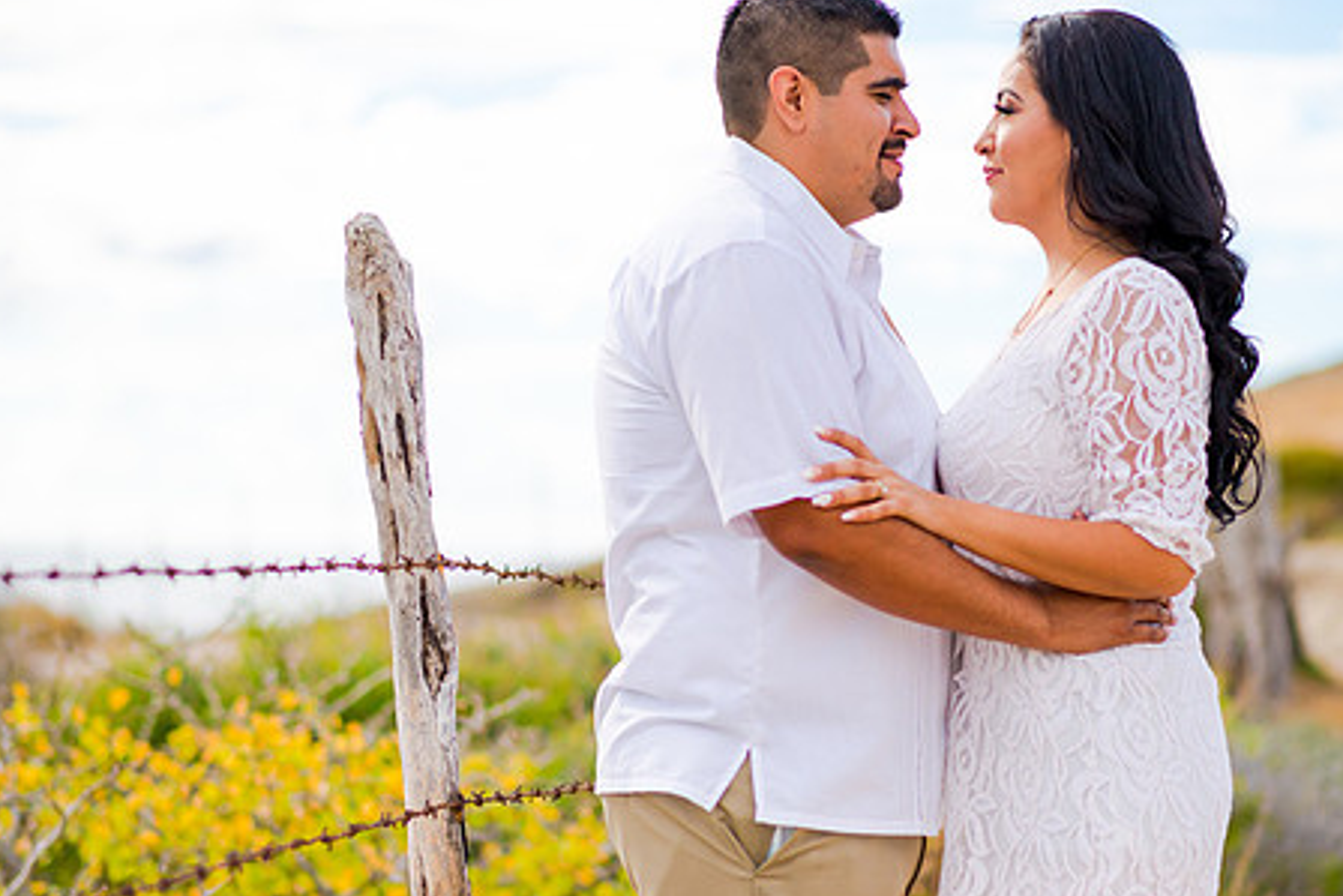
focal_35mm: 110
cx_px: 707
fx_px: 4105
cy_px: 484
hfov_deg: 18.6
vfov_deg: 12.5
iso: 250
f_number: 2.2
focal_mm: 85
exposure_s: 1/6400
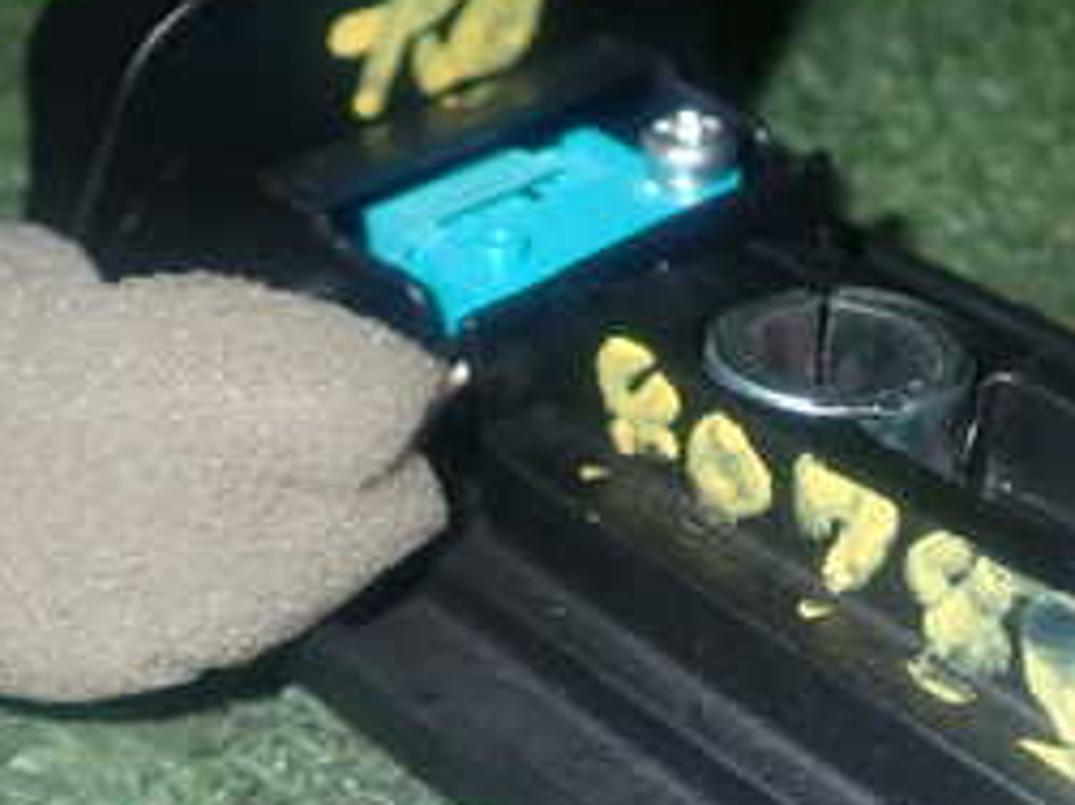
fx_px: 2669
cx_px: 857
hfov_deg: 22.5
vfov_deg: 17.1
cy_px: 595
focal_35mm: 86
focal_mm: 6.37
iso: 250
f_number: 7.1
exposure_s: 1/40
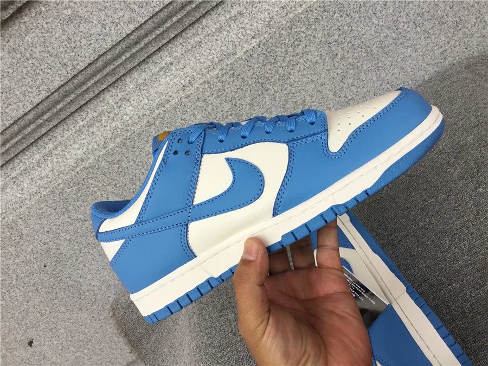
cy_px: 183
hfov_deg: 58.4
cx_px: 244
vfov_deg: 45.4
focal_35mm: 31
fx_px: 437
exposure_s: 1/100
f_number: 2.4
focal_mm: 3.3
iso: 32
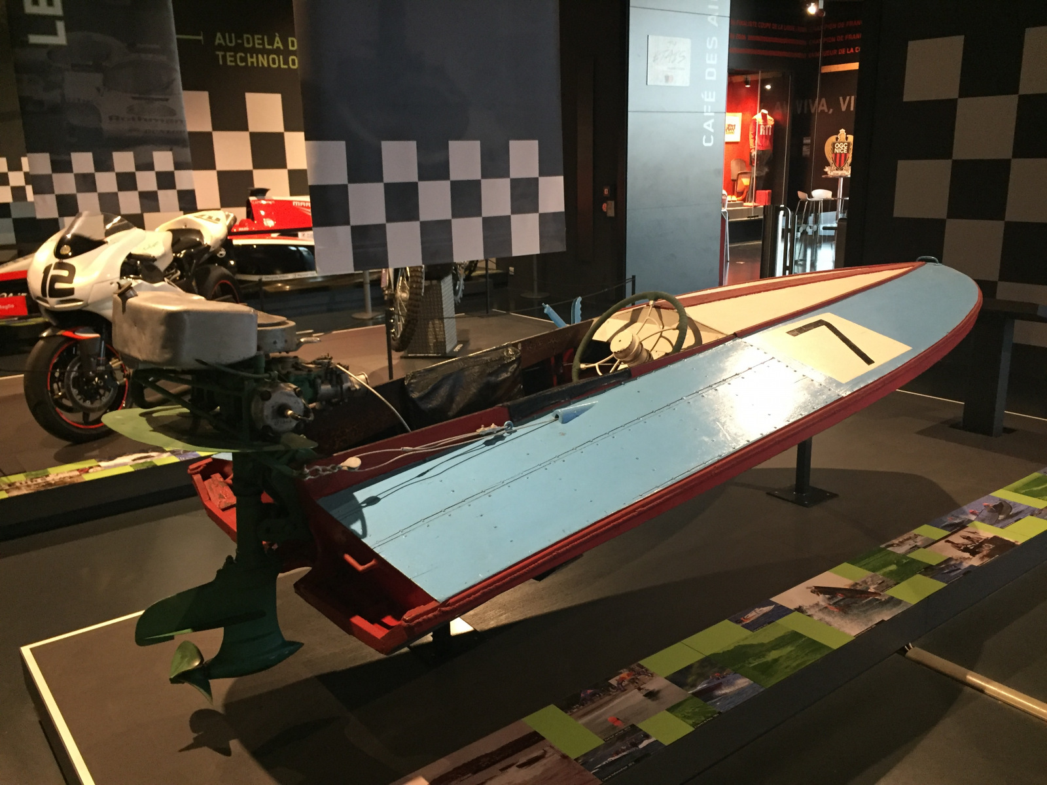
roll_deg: +0.7
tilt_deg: -13.3
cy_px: 392
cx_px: 524
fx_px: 877
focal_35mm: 29
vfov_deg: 48.2
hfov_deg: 61.7
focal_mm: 4.15
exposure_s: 1/33
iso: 250
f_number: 2.2
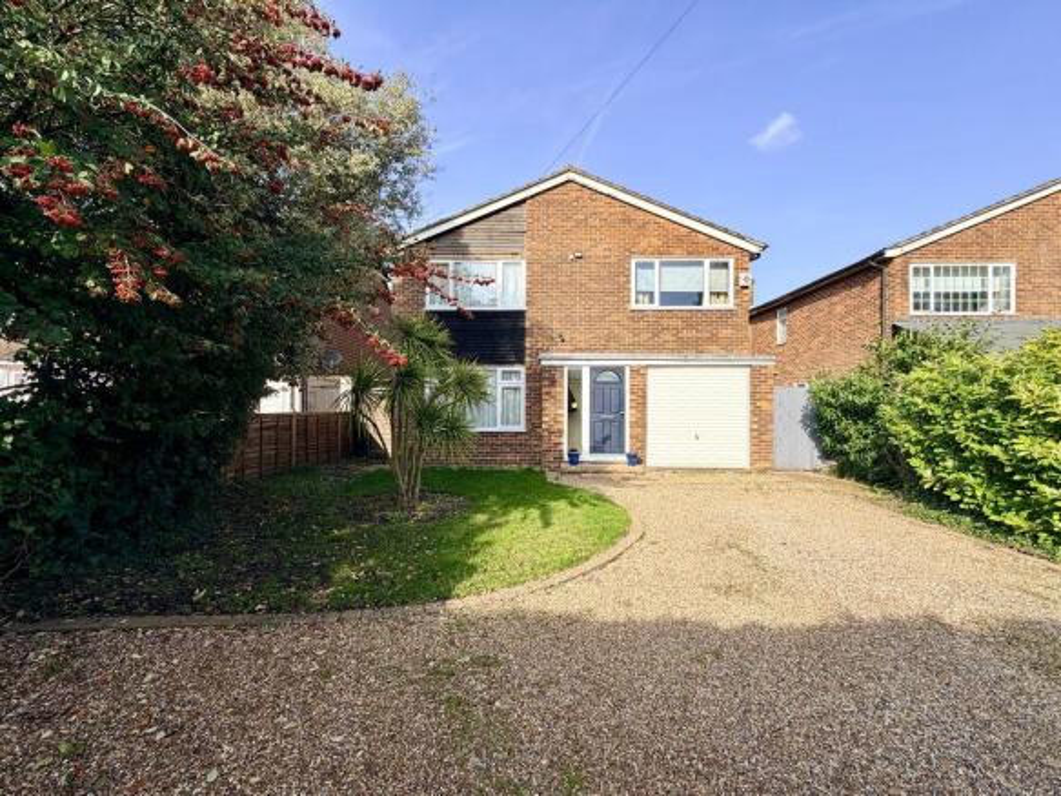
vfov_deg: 85.7
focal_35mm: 14
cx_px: 530
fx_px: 429
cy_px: 398
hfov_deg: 102.1
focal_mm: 2.22
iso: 40
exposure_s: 1/770
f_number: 2.2
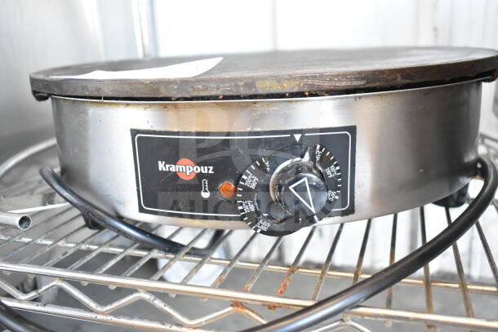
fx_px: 498
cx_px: 249
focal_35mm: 36
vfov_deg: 36.9
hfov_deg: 53.1
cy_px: 166
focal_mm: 24
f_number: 3.8
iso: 1600
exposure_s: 1/50
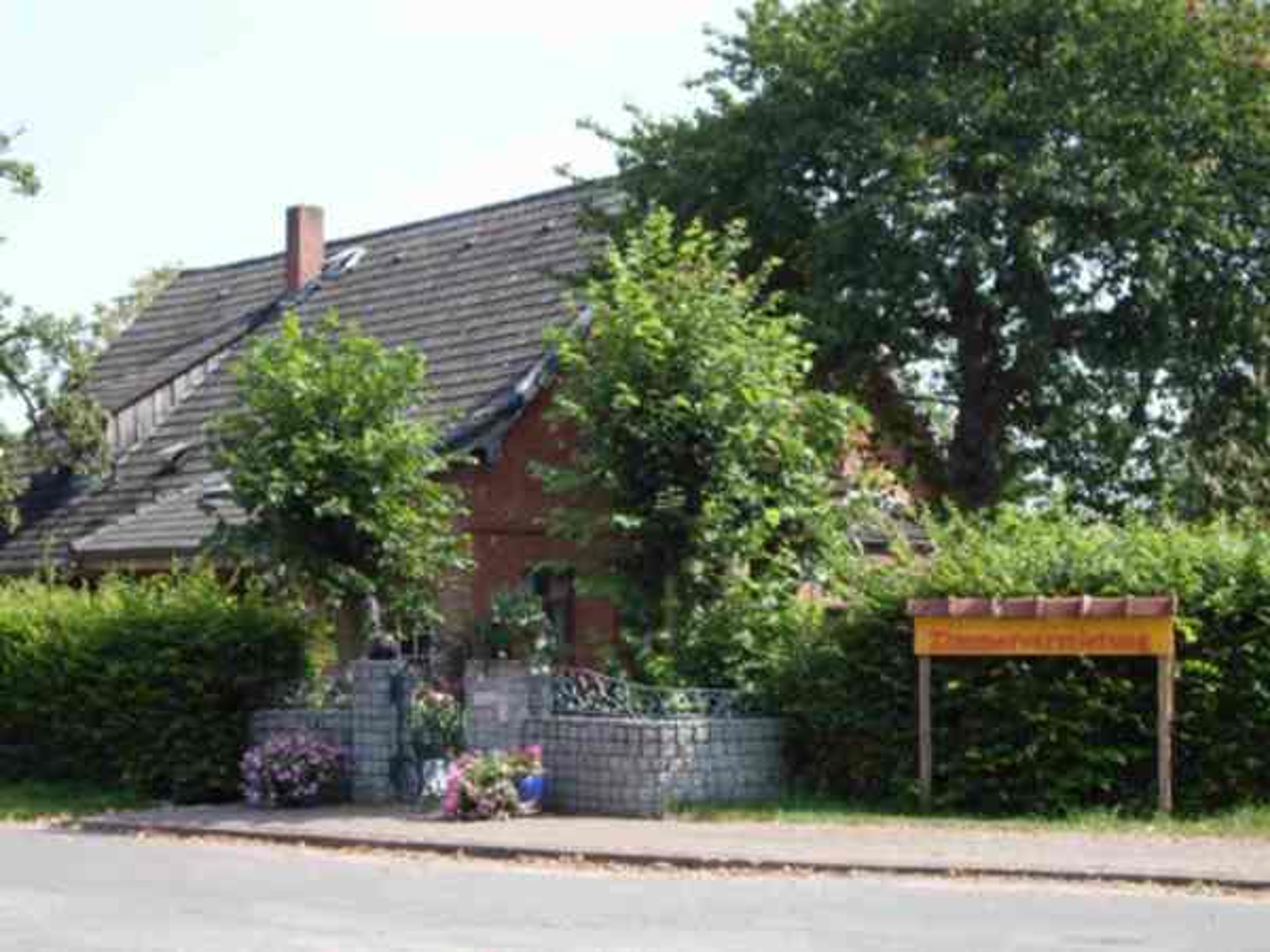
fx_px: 2972
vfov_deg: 18.2
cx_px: 635
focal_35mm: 81
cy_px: 476
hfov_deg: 24.1
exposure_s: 1/250
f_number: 4
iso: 80
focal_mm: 13.5
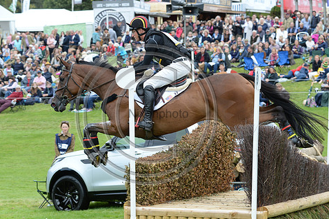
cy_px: 104
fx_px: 1499
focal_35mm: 164
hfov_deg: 12.5
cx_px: 146
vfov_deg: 8.4
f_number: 6.3
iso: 1000
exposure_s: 1/1000
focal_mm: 135
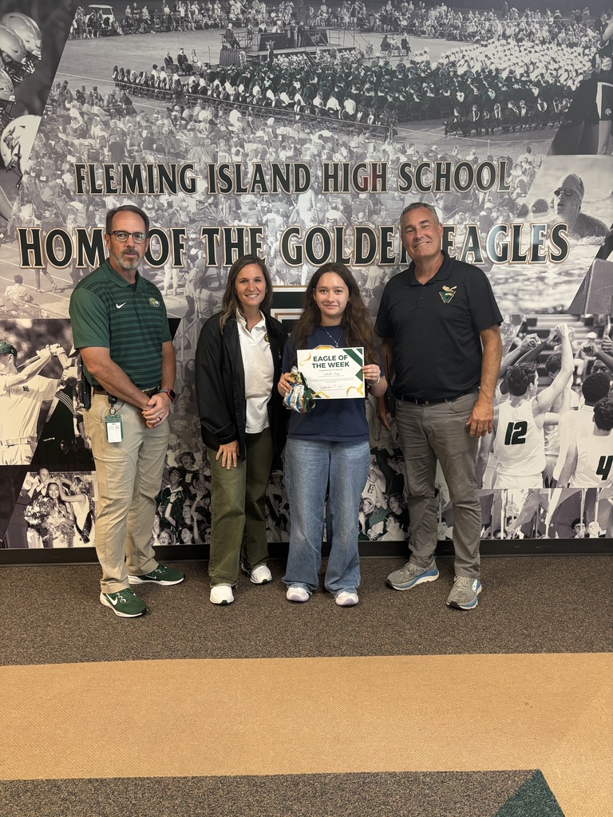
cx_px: 306
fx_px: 614
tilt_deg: -12.1
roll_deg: +0.4
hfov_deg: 53.1
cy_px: 408
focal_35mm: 26
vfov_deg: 67.3
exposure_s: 1/59
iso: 200
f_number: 1.6
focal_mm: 5.96
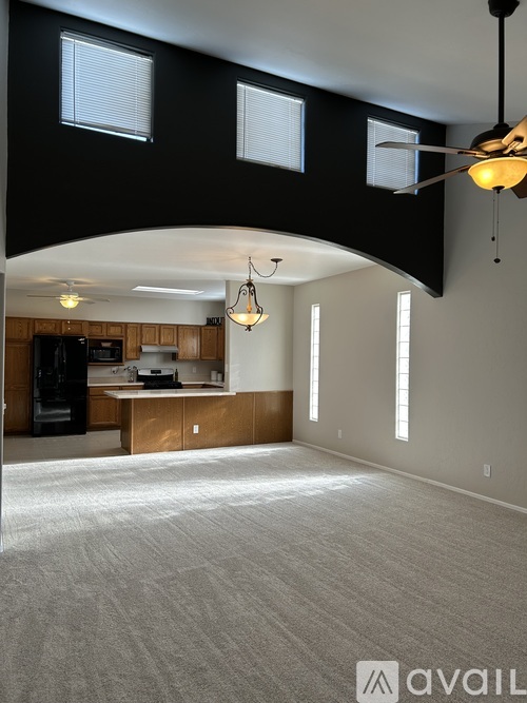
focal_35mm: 26
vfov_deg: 67.3
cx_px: 264
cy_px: 352
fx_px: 528
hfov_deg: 53.0
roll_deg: -1.2
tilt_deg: -0.9
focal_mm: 5.7
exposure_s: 1/150
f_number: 1.5
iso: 32
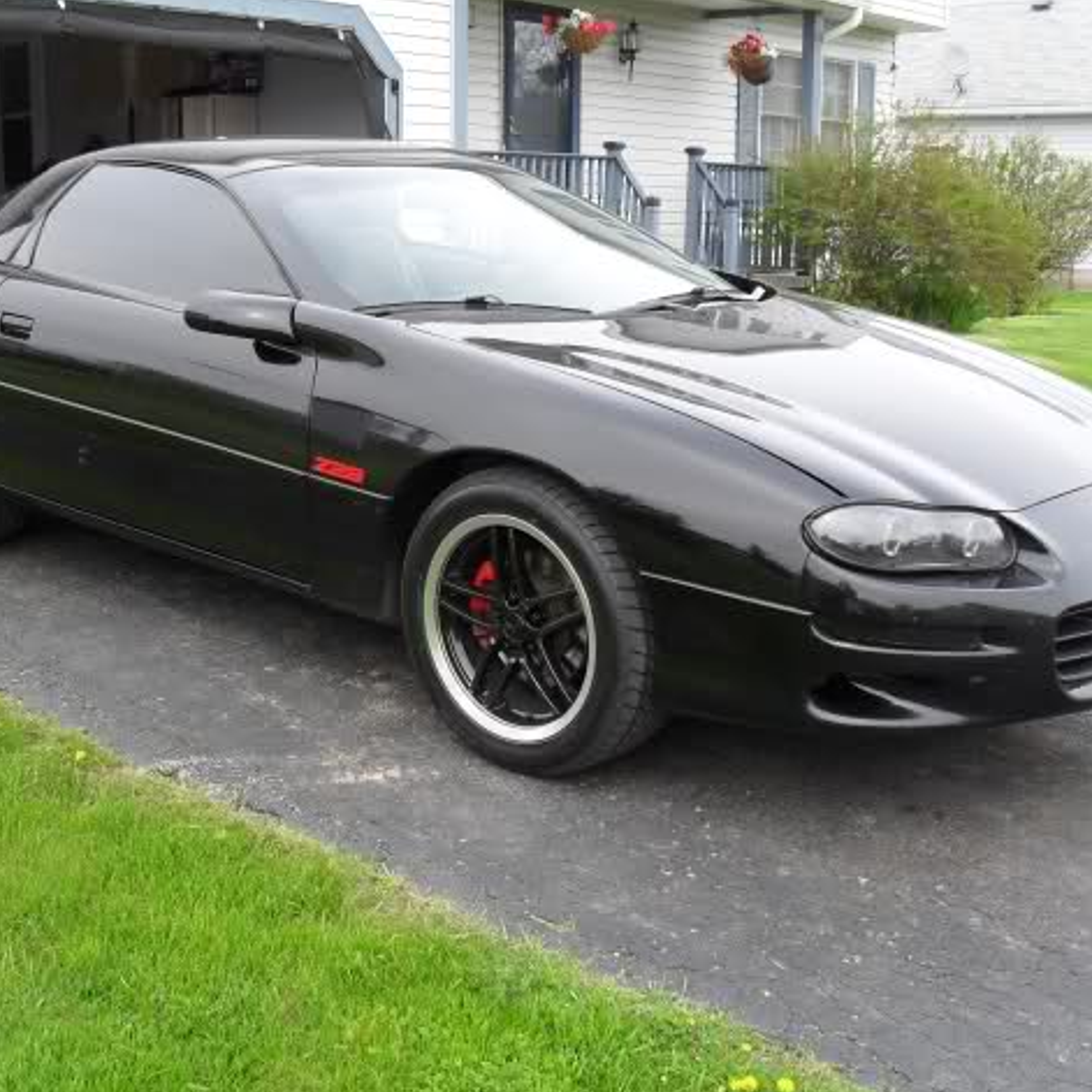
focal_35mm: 42
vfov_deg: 40.0
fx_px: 1499
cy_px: 543
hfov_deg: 40.0
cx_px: 505
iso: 100
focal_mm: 6.3
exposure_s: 1/350
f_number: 3.2
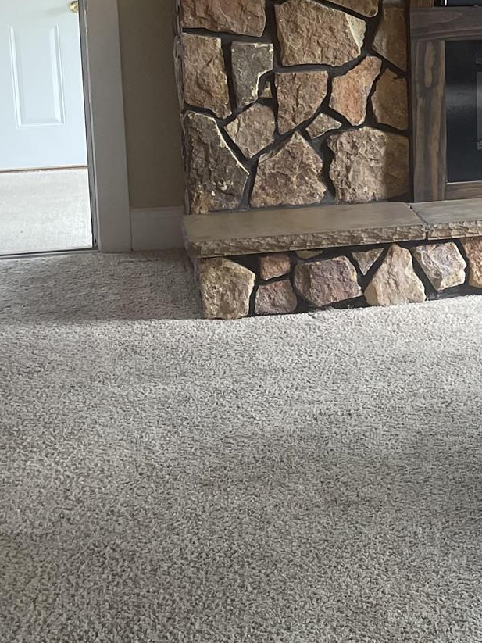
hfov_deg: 19.1
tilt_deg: -10.9
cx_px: 666
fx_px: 1300
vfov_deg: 27.3
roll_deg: -0.2
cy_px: 148
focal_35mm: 70
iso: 125
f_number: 1.6
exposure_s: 1/120
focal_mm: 5.1
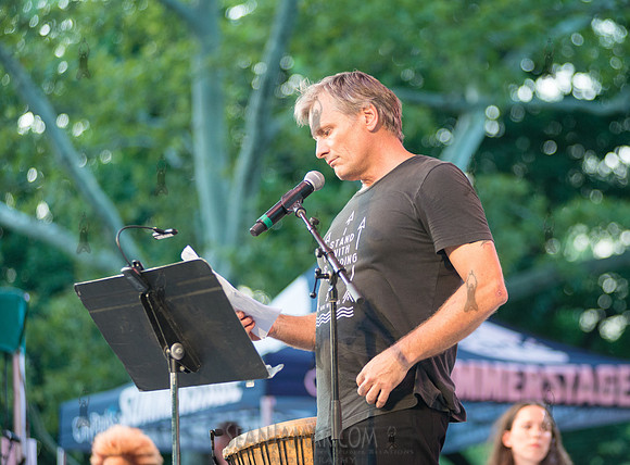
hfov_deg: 13.9
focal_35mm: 143
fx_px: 2590
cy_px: 216
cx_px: 373
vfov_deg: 10.3
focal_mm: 125
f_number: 2.8
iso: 1250
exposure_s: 1/250
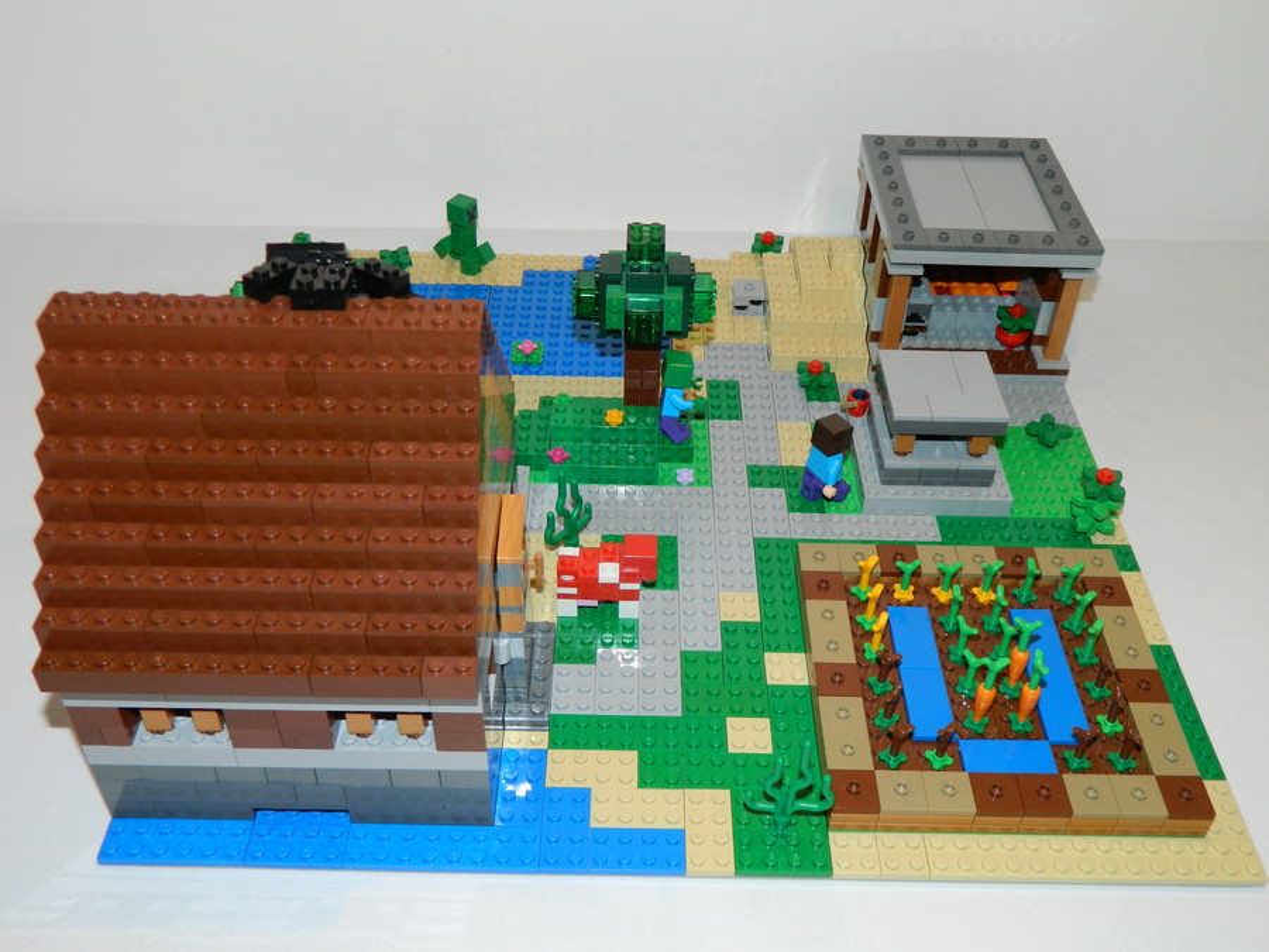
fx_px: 1283
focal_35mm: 35
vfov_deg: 40.7
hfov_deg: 52.6
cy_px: 476
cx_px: 634
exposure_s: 1/40
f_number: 3.3
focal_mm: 6.2
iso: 200
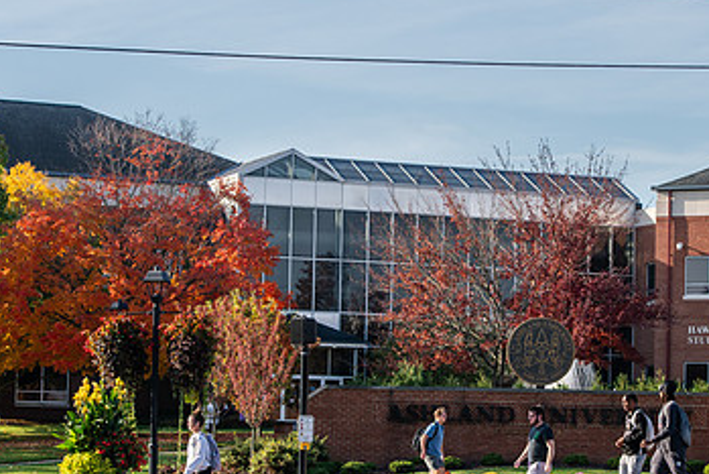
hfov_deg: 15.4
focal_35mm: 133
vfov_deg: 10.3
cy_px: 237
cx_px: 514
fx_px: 2620
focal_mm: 80
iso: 160
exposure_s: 1/400
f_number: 6.3
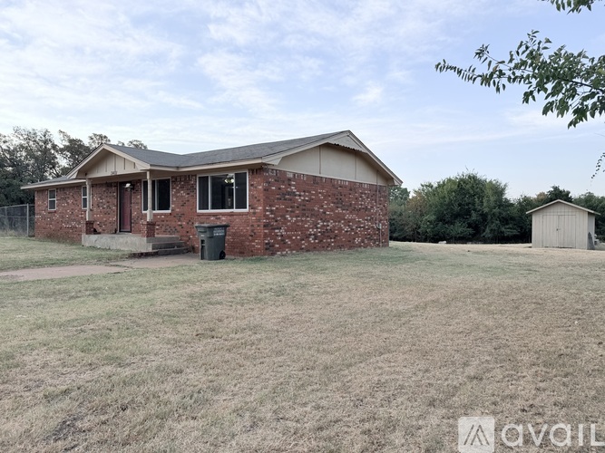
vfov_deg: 56.8
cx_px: 302
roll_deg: +0.0
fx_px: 419
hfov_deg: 71.6
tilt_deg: -1.3
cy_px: 226
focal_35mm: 24
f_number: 1.78
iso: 80
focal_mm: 6.76
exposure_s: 1/1385
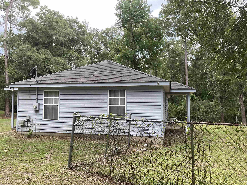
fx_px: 207
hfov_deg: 61.7
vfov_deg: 48.2
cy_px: 92
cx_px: 124
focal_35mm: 29
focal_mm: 3
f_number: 1.8
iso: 16
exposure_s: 1/134
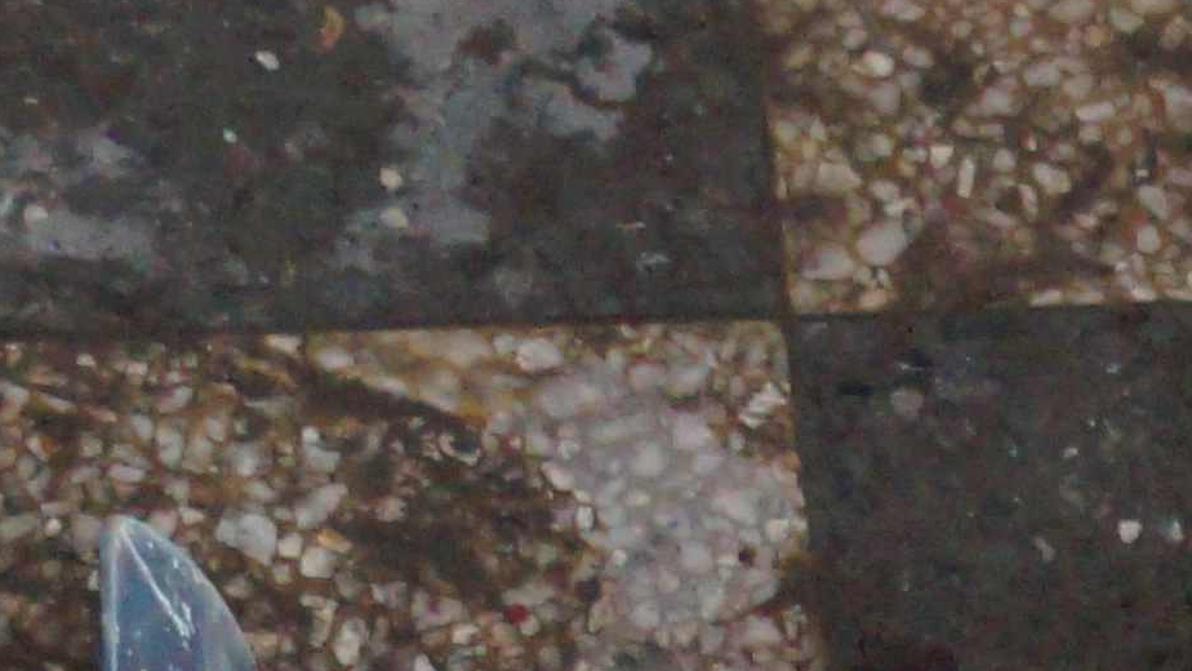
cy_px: 1788
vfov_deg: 6.8
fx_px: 5279
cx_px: 1843
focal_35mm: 167
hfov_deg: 12.2
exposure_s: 1/60
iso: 3200
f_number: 4
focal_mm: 18
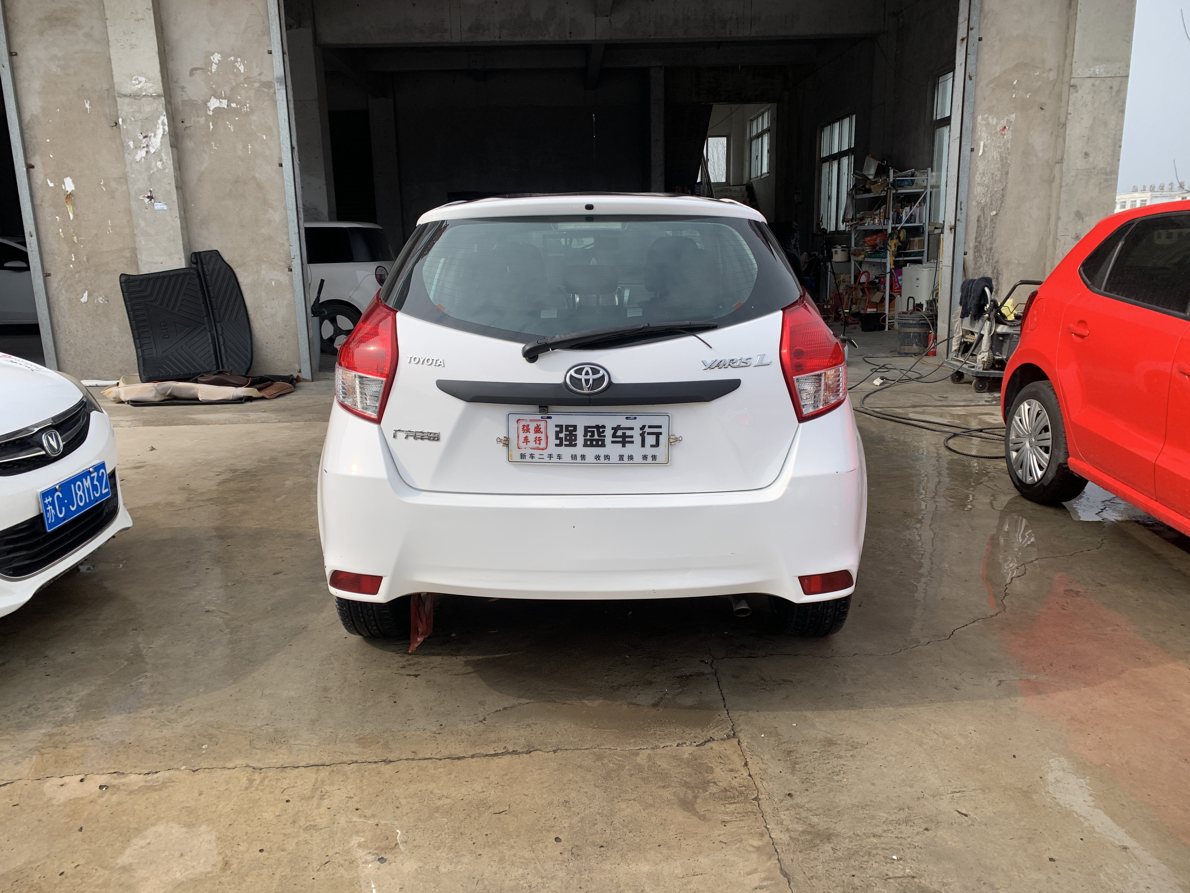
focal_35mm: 26
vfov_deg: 53.1
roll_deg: +1.7
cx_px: 595
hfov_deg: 67.3
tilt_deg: -12.1
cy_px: 446
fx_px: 894
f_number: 1.8
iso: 25
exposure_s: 1/1748
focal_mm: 4.25
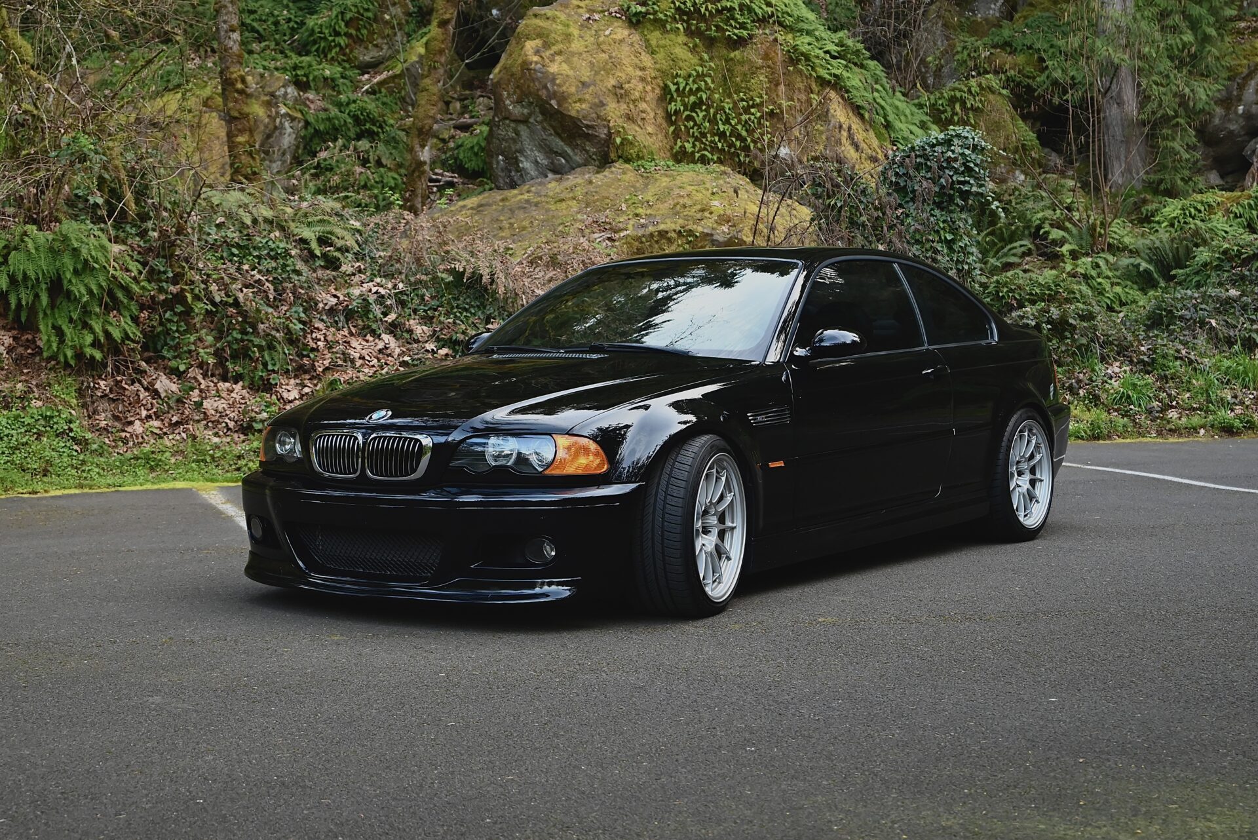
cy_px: 420
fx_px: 1748
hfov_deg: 39.6
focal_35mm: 50
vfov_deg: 27.0
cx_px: 629
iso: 1800
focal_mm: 50
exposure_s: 1/125
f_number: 6.3
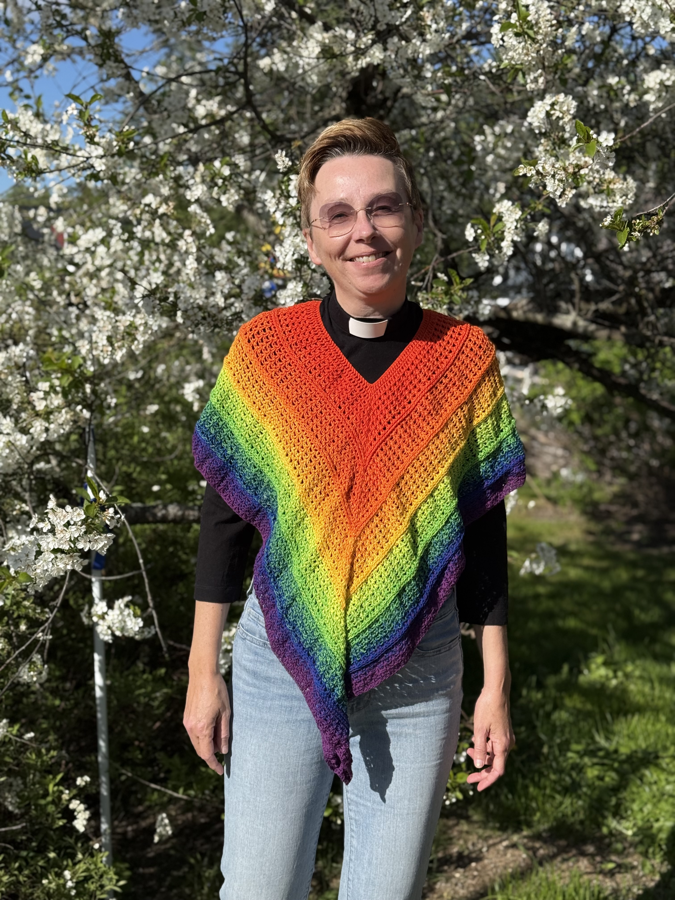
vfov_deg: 39.7
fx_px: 1248
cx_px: 338
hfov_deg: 30.3
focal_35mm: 48
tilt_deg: -7.4
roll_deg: -1.4
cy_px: 450
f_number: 1.78
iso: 80
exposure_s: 1/7874
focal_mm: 6.76
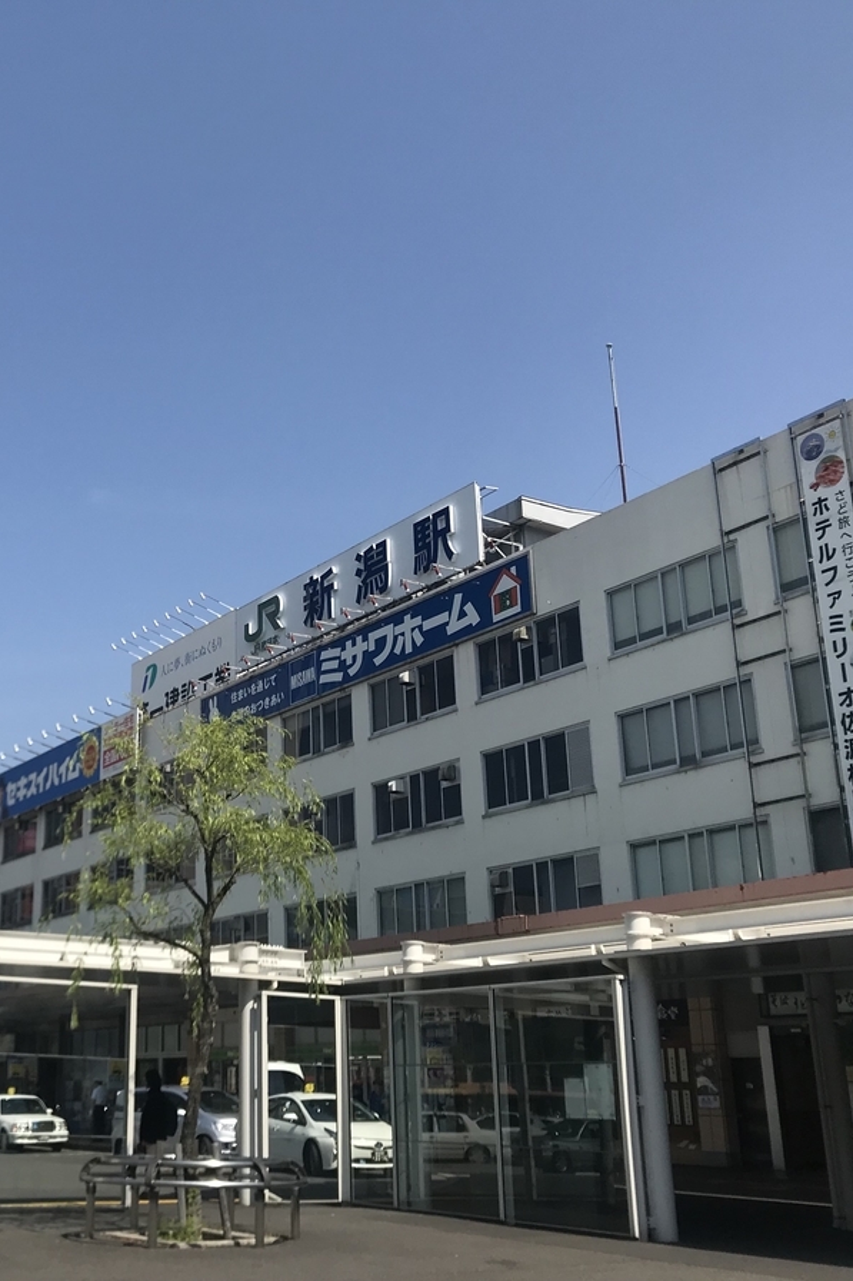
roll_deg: -0.8
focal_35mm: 39
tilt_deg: +19.4
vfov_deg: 49.6
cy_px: 640
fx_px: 1387
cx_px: 157
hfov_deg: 33.1
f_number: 1.8
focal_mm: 3.99
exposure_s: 1/3096
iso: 20
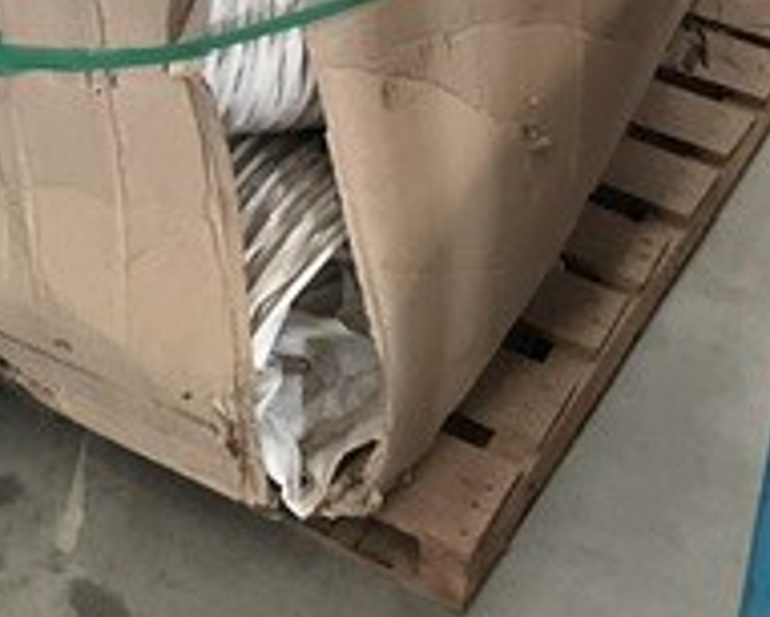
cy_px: -274
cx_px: 165
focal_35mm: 95
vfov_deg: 15.1
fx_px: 2166
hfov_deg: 20.0
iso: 160
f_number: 1.8
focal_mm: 3
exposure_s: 1/60
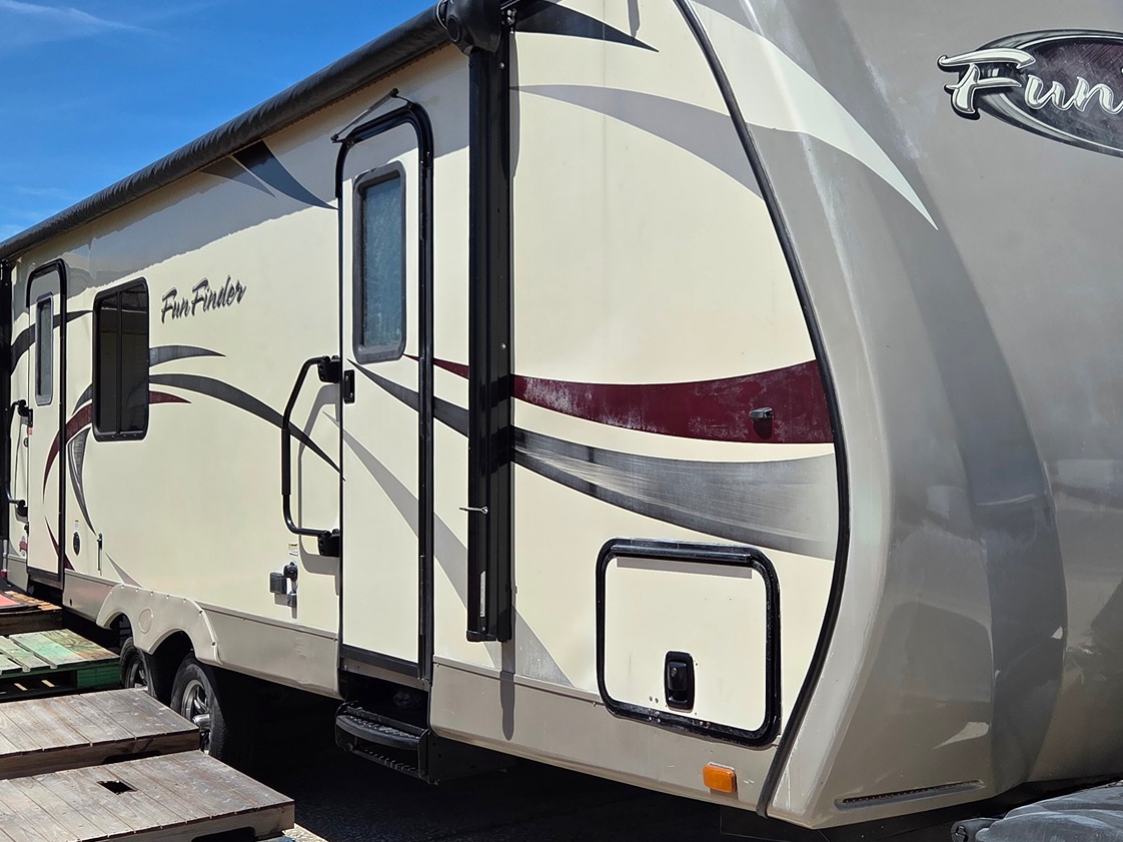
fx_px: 1362
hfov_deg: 44.6
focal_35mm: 42
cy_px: 401
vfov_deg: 34.3
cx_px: 666
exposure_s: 1/6618
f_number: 1.8
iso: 80
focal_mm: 5.4
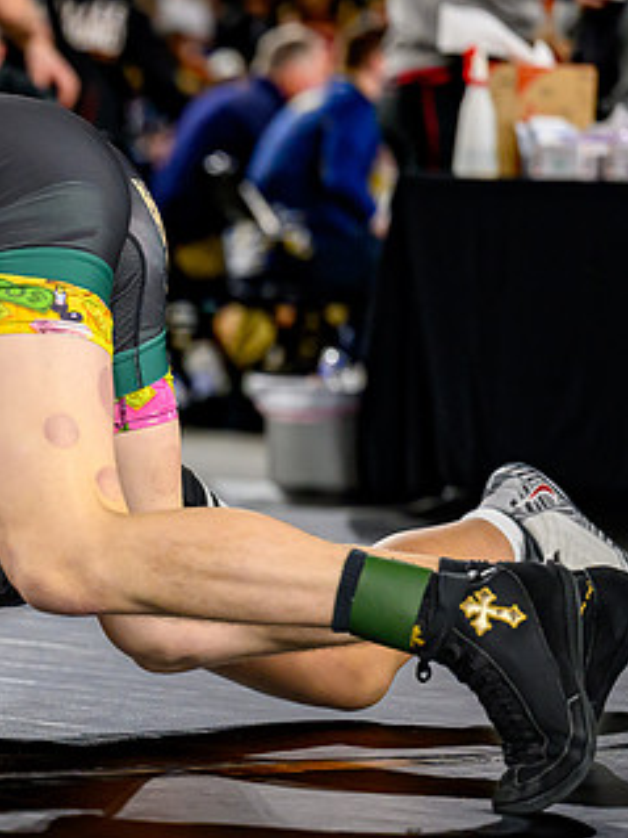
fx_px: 5858
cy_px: 571
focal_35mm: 242
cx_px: -342
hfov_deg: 6.1
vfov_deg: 8.2
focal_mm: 98
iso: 1600
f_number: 2.8
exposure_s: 1/800
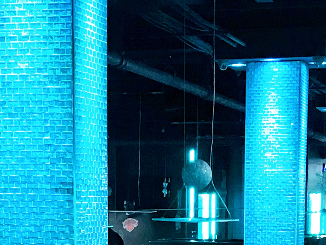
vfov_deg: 10.6
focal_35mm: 137
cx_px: 163
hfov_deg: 14.4
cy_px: 299
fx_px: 1291
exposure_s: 1/7
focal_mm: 3.99
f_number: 1.8
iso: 80
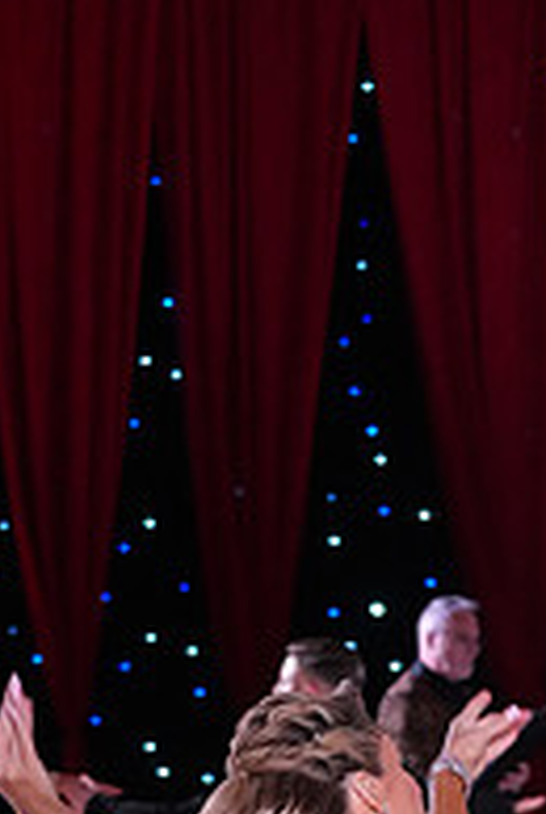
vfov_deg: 9.6
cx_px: 766
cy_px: 1137
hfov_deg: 6.5
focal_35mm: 209
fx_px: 4738
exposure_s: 1/250
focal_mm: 70
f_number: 5
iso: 3200
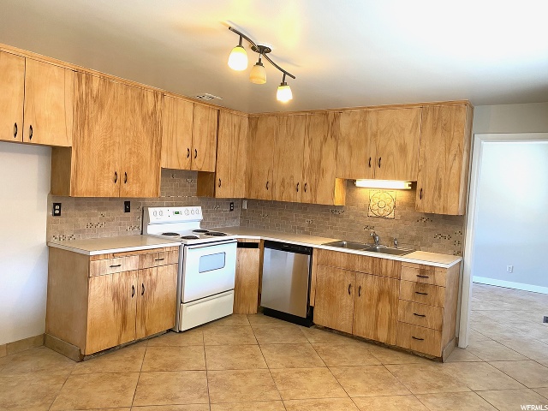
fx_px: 412
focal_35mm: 26
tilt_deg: -2.0
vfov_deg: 53.1
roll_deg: -3.1
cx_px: 274
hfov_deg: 67.3
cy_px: 206
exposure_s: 1/60
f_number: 1.8
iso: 100
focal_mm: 4.25
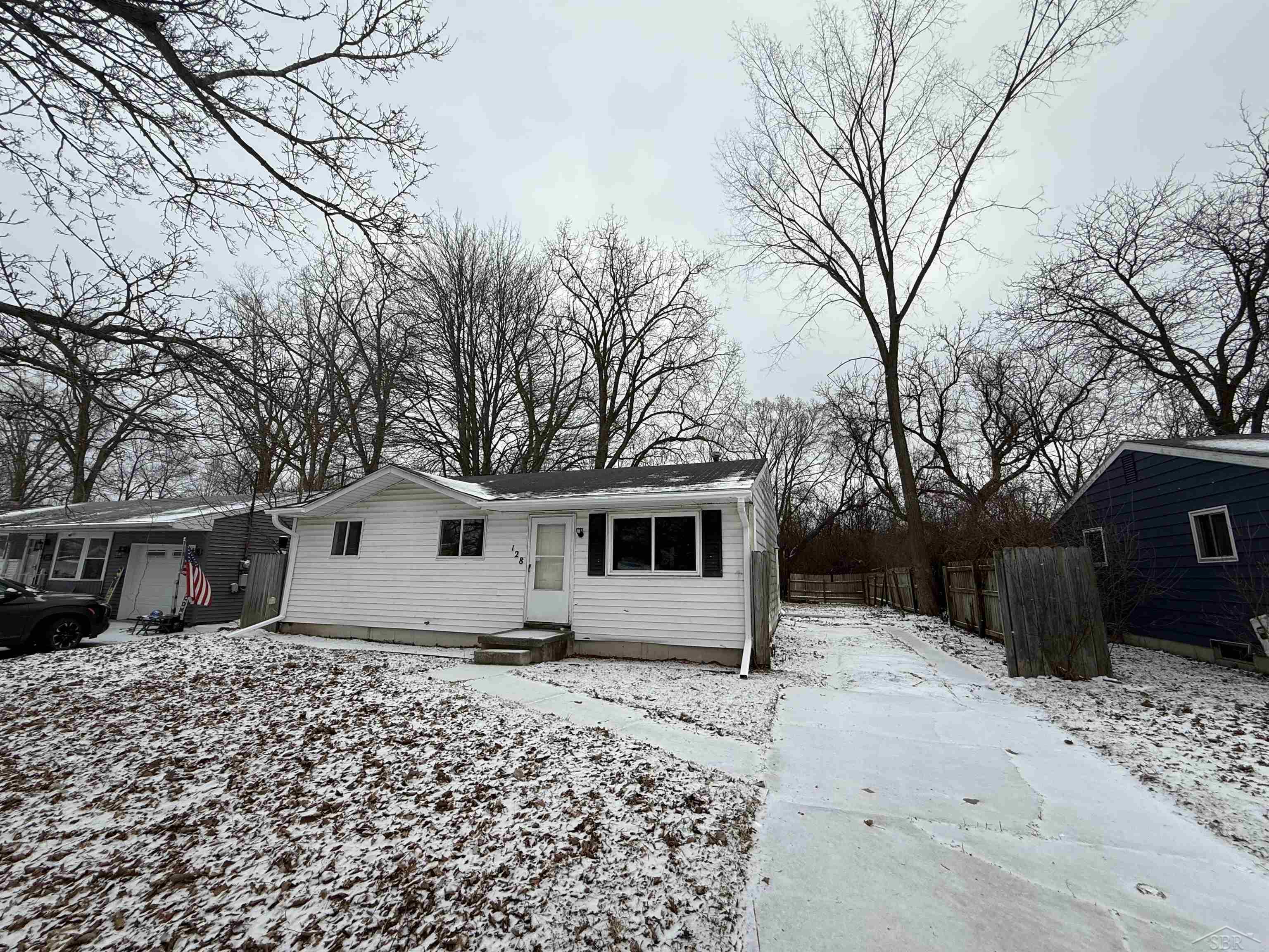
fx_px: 513
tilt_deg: +11.9
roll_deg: -1.0
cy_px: 476
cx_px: 634
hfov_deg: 102.1
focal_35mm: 14
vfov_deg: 85.7
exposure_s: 1/1572
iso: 50
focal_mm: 2.22
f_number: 2.2
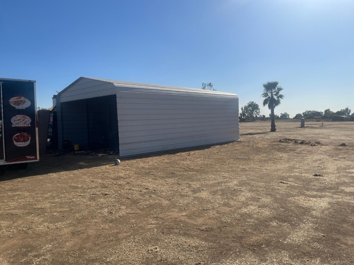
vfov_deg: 53.1
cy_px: 132
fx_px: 266
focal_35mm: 26
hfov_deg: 67.3
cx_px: 177
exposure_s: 1/5848
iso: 50
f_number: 1.6
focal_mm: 5.1
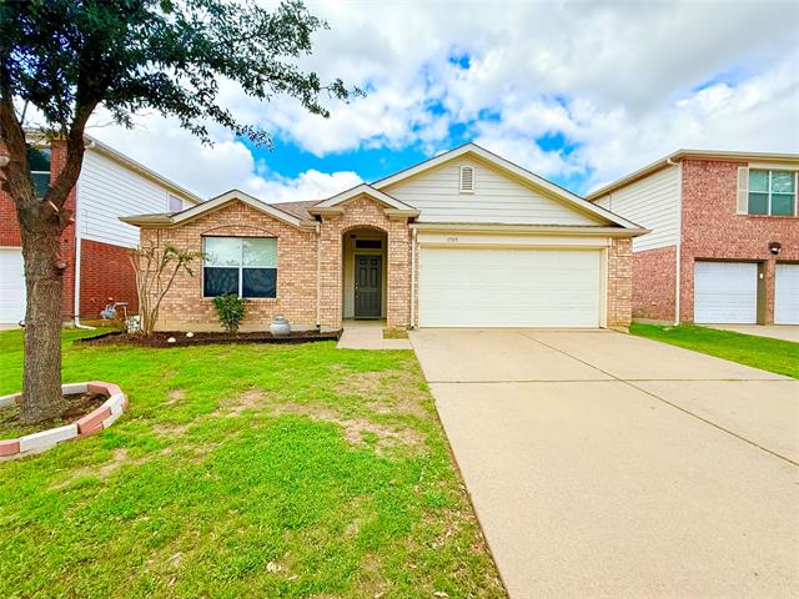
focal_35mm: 14
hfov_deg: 102.1
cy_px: 300
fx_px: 323
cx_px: 400
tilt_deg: +0.1
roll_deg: -1.0
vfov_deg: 85.7
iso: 64
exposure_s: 1/1613
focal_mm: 2.22
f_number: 2.2
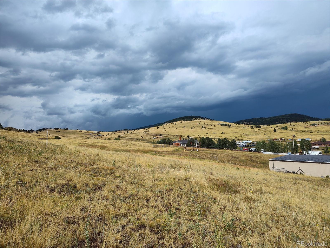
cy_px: 124
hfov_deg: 73.9
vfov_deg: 58.9
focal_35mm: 23
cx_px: 165
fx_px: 219
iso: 100
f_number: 1.8
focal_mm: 5.56
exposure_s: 1/1623
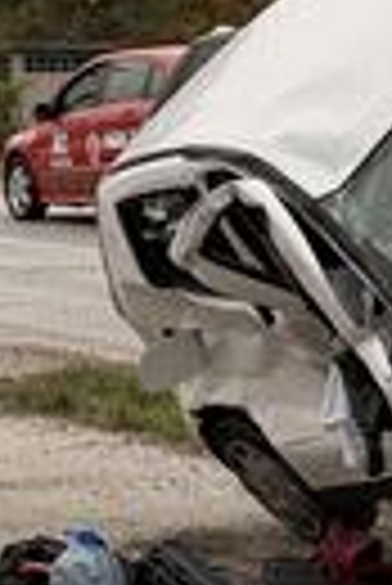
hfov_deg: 7.9
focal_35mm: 173
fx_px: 2818
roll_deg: +1.0
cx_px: 77
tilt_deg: -2.3
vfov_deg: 11.9
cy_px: 209
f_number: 1.78
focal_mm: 6.76
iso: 64
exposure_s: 1/231
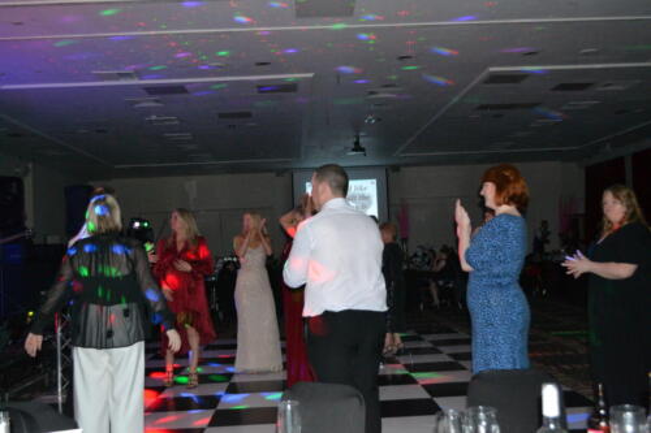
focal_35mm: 39
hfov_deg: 49.6
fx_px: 705
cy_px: 216
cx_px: 326
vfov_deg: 34.2
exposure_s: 1/60
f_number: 4.2
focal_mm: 26
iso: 3200
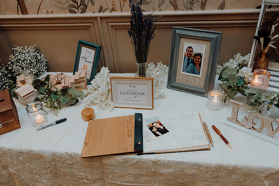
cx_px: 140
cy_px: 93
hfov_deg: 57.2
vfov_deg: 40.0
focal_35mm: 33
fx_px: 256
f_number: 3.5
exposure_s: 1/160
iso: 3200
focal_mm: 33
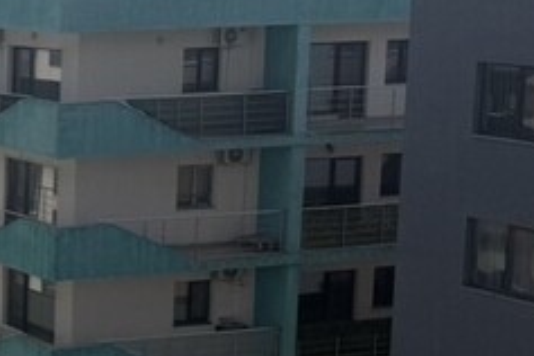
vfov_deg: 12.7
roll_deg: +1.2
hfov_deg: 15.9
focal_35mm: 108
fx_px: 1602
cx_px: -442
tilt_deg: -7.1
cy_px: 176
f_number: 1.78
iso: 80
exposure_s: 1/14286
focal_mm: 6.76
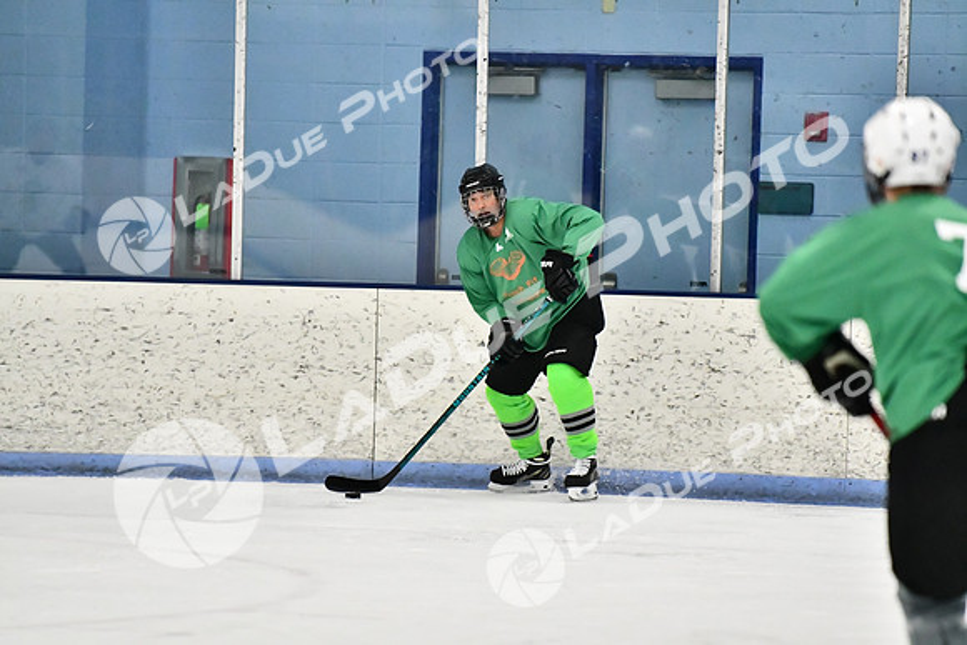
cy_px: 322
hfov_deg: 7.2
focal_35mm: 285
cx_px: 484
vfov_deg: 4.8
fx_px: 7657
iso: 6400
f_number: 2.8
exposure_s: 1/1600
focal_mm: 190
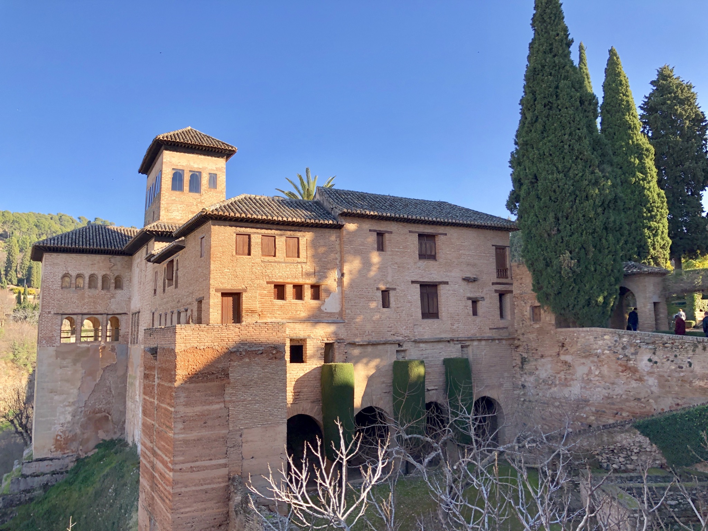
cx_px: 354
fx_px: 573
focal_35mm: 28
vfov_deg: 49.7
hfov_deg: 63.4
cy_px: 266
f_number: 1.8
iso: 20
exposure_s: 1/649
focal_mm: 4
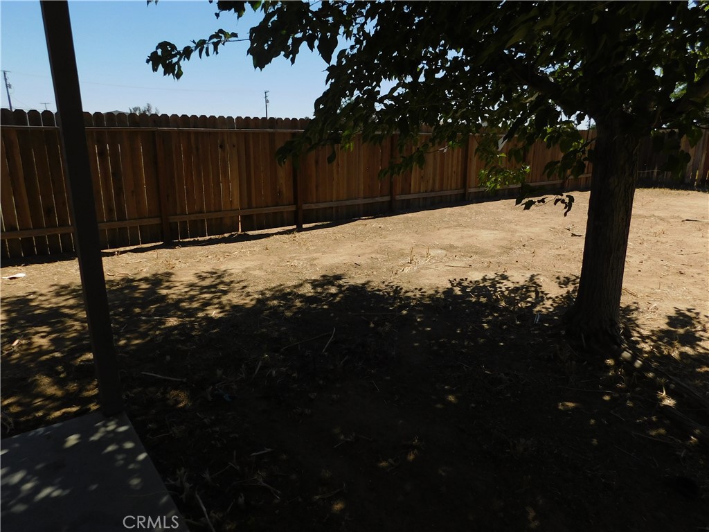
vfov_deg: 58.9
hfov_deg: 73.9
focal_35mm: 23
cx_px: 354
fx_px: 471
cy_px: 266
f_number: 6
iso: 125
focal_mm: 4
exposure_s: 1/640
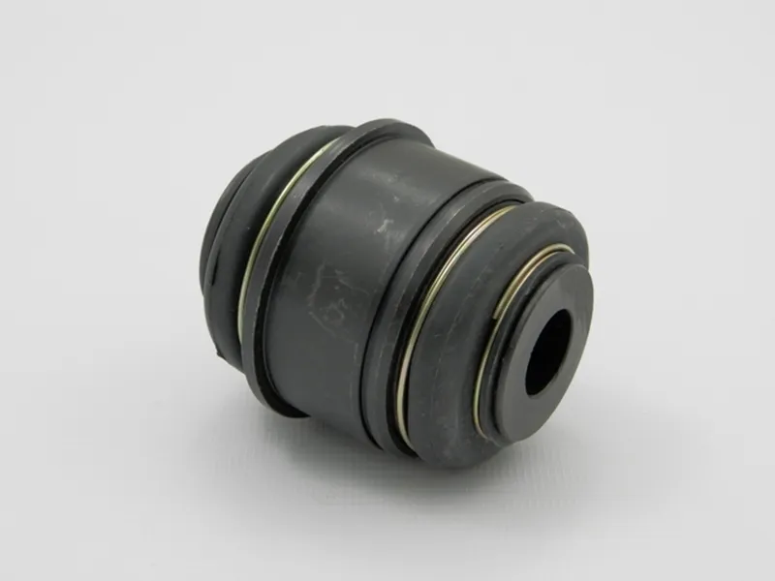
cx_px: 388
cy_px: 290
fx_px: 1836
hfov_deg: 23.8
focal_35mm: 82
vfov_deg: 18.0
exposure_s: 1/80
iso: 200
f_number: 4.2
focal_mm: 14.6
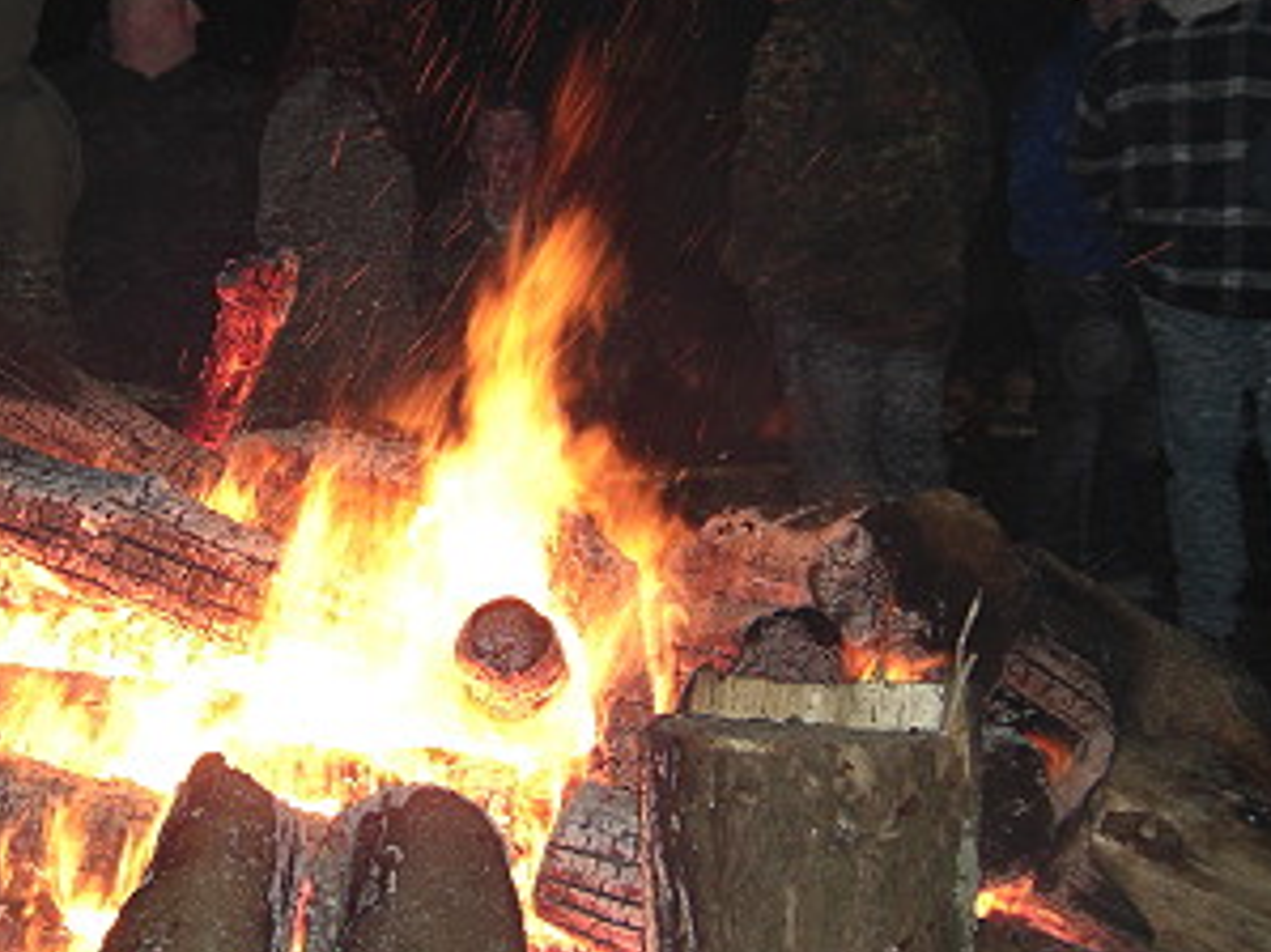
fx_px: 2643
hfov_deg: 26.8
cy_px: 363
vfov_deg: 20.4
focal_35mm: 72
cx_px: 346
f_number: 2.8
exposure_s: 1/60
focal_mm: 7.9
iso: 200
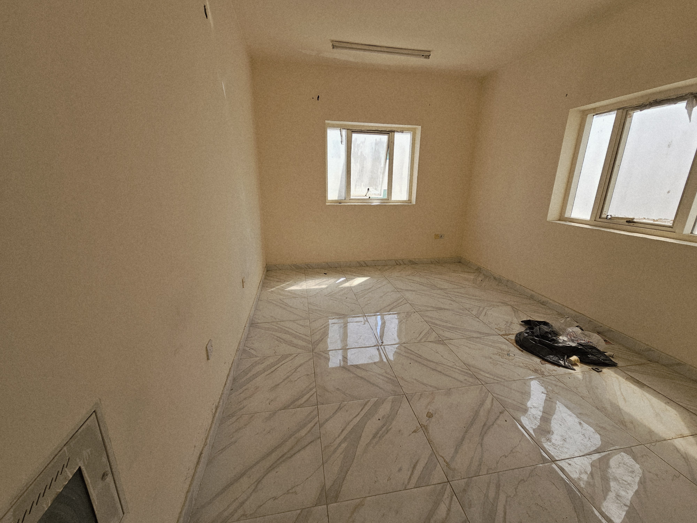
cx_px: 348
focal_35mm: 13
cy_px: 262
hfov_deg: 106.2
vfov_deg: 89.9
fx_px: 262
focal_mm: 2.2
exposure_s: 1/292
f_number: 2.2
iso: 64
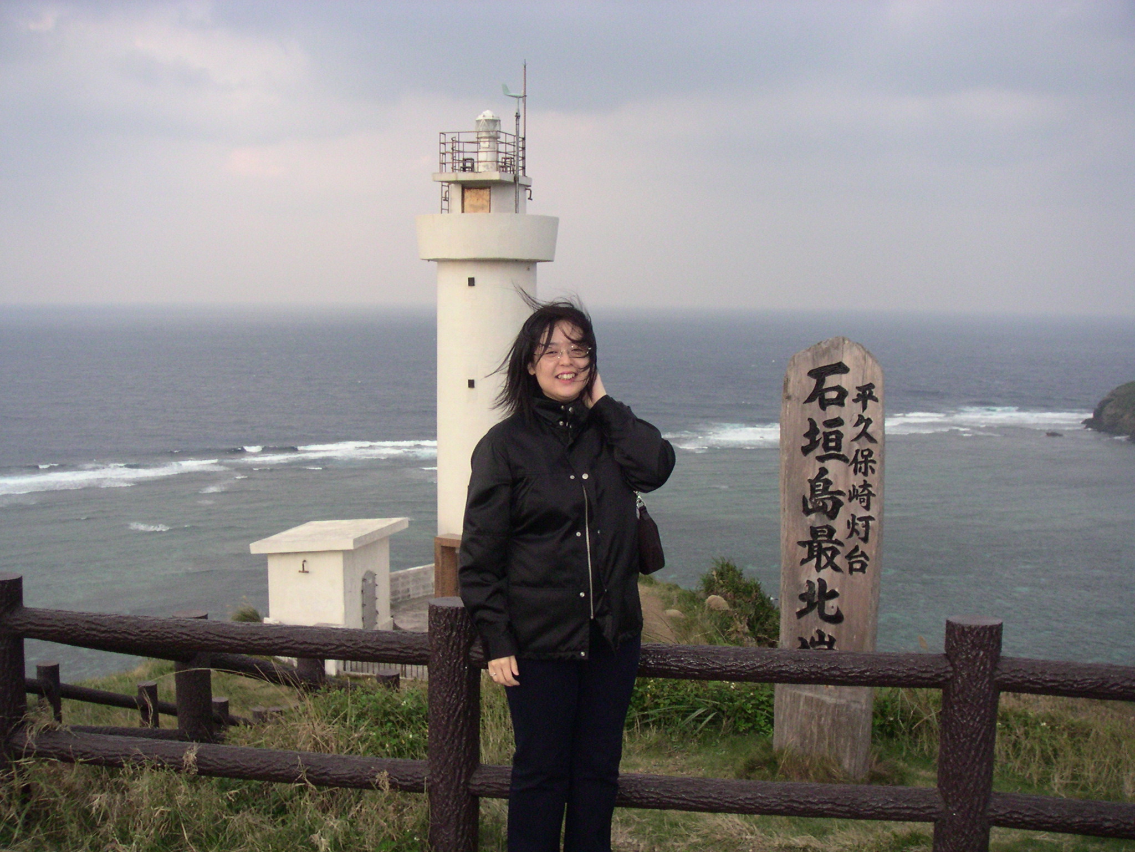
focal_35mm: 38
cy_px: 426
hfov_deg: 49.0
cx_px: 568
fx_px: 1246
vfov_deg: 37.7
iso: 160
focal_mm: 6
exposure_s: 1/500
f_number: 2.8
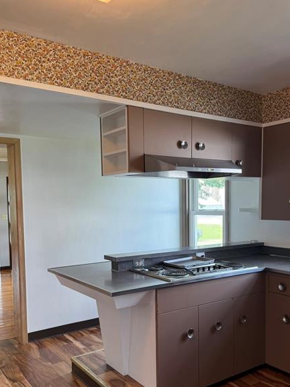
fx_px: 357
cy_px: 228
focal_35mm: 32
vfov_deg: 56.5
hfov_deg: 44.1
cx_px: 156
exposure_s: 1/137
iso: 100
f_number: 1.78
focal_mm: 6.76
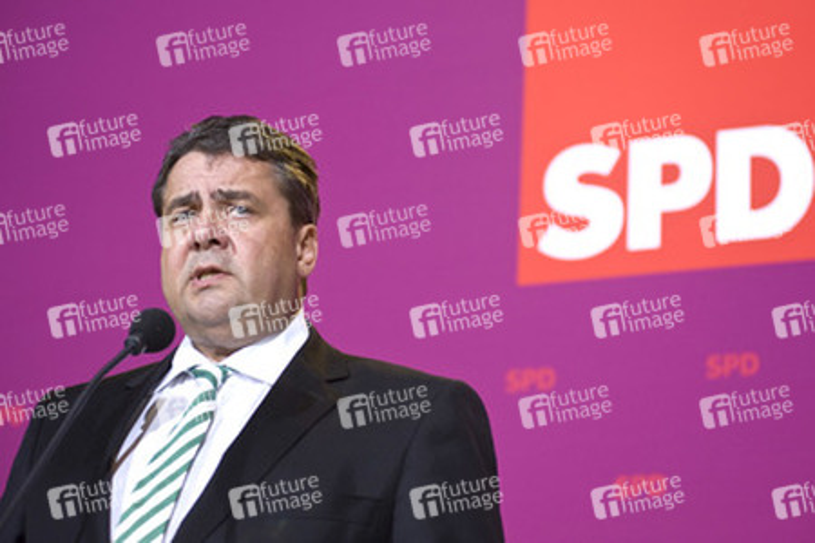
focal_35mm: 80
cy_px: 272
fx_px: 1811
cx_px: 408
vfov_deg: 17.1
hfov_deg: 25.4
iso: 1000
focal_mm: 80
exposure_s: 1/320
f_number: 4
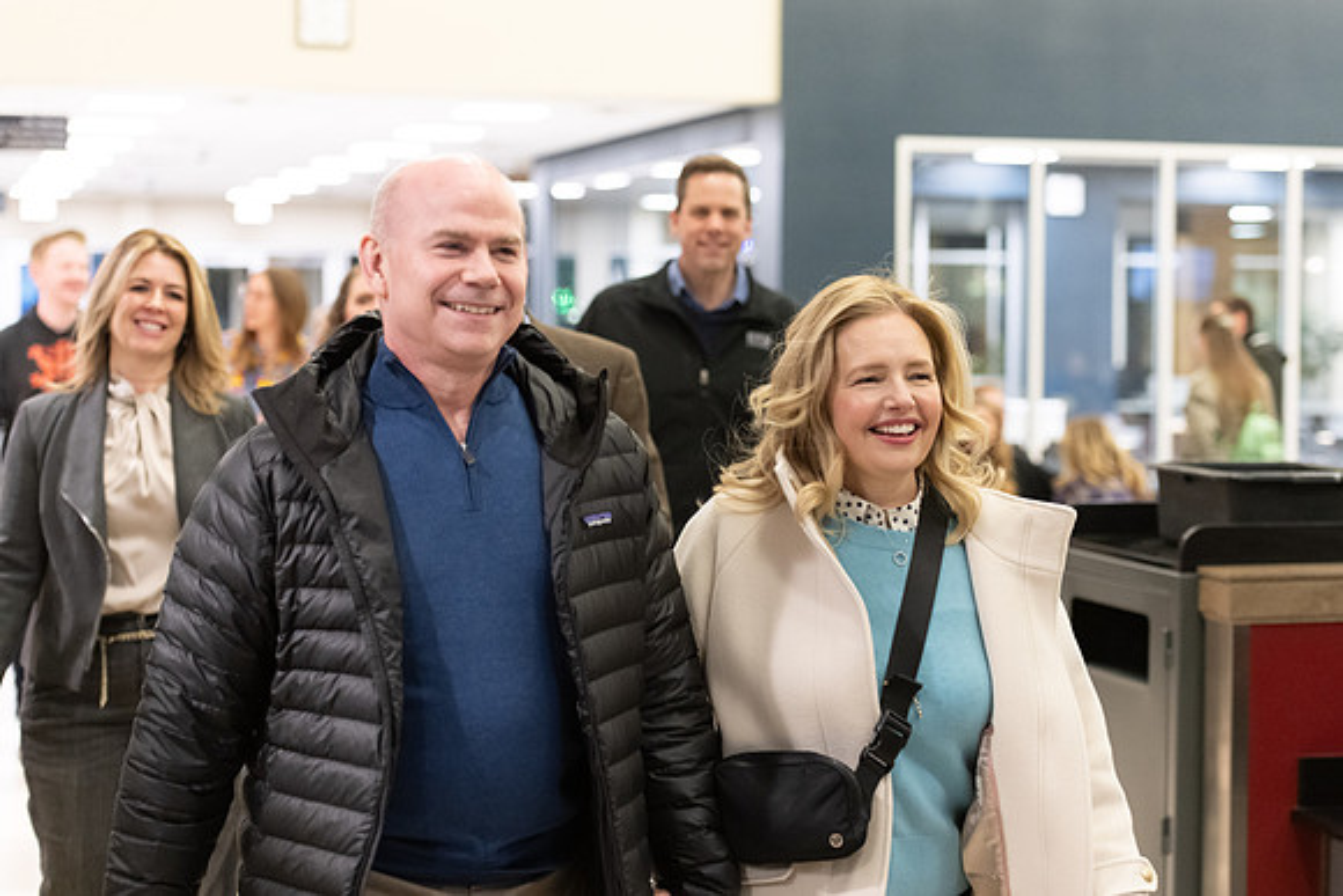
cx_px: 769
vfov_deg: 17.0
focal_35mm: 80
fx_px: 2991
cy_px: 465
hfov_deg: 25.3
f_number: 2.8
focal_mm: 70
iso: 2000
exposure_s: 1/200
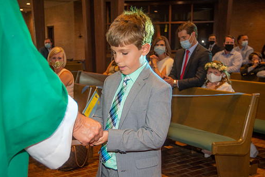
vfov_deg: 28.0
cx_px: 124
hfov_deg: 41.1
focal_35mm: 48
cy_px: 98
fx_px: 353
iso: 1600
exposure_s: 1/200
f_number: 5
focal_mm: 42
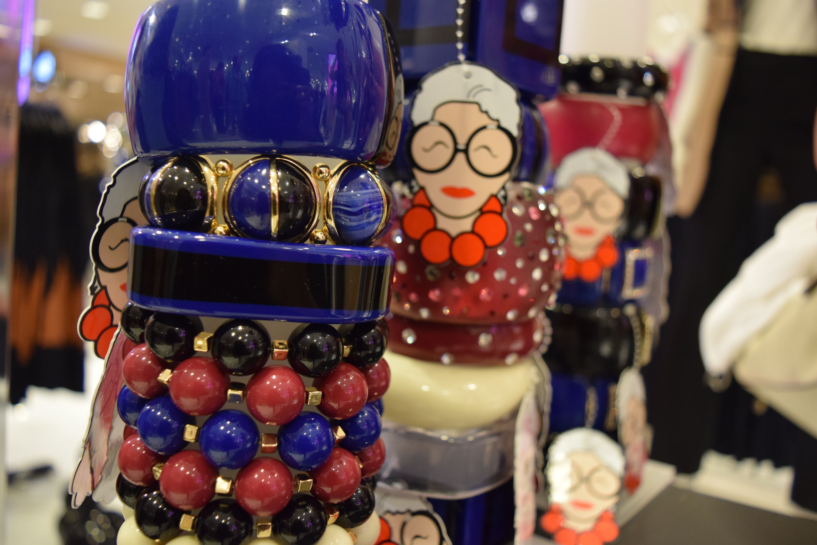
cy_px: 272
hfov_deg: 59.5
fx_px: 715
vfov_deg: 41.7
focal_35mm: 32
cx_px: 408
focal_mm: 21
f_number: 3.8
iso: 1600
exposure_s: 1/60
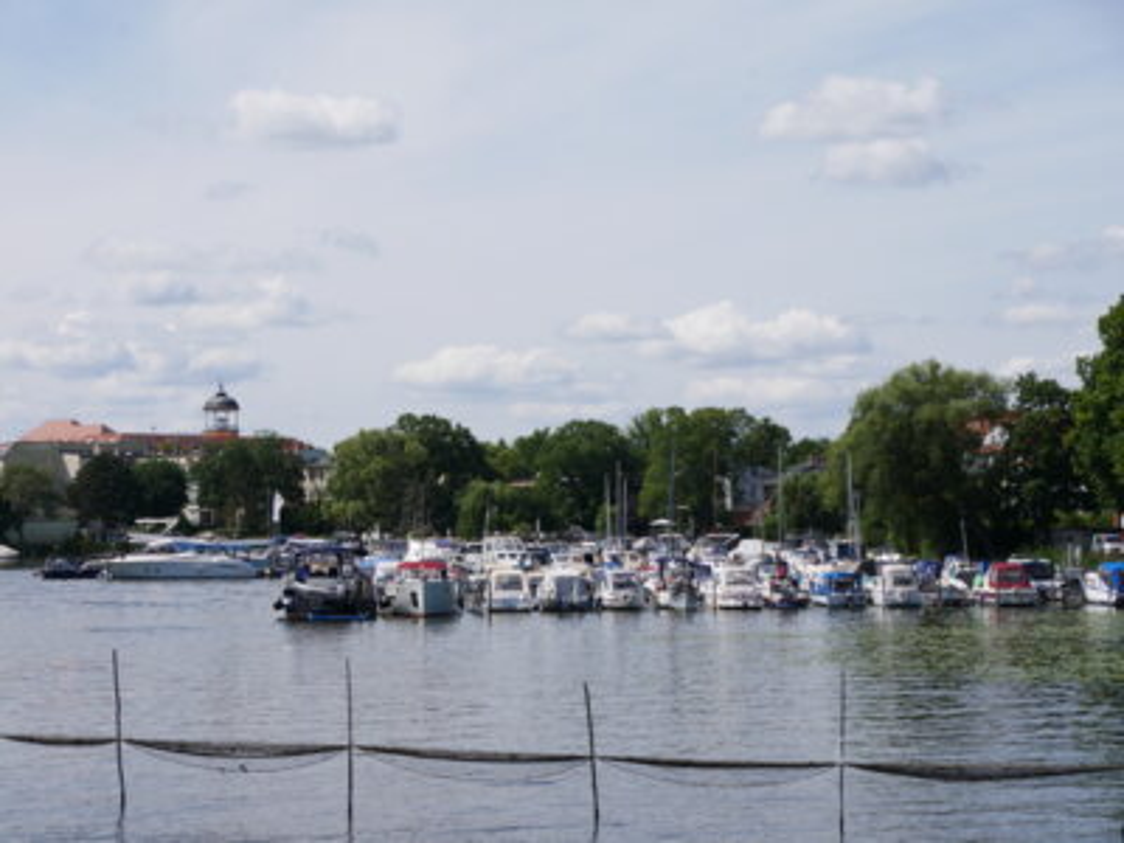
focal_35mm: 84
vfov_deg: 17.6
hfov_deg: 23.3
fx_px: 2728
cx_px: 562
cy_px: 422
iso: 200
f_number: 10
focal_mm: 42
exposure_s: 1/500
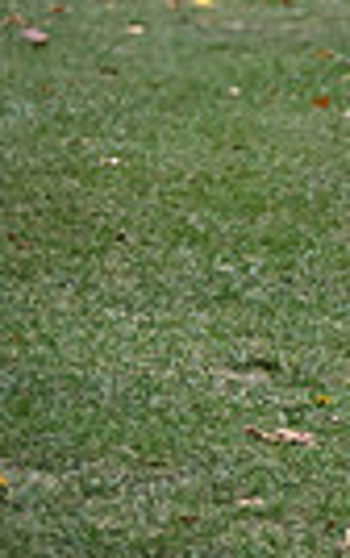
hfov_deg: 3.4
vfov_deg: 5.5
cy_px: -148
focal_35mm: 380
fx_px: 5787
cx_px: 1104
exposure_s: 1/4000
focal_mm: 86
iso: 1000
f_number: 3.5
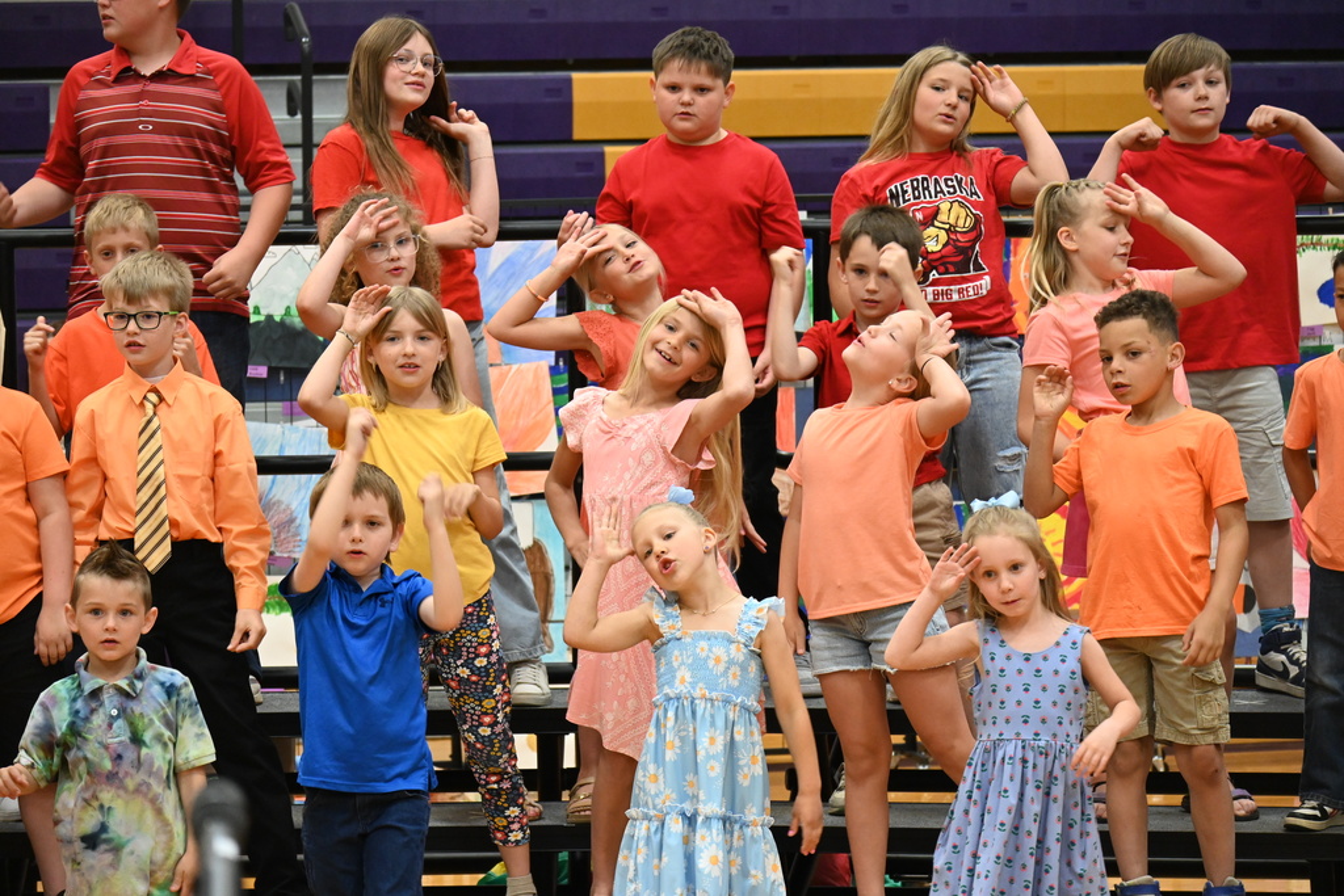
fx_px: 6160
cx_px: 672
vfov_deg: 8.3
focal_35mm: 165
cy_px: 448
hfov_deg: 12.5
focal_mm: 110
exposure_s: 1/125
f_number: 5
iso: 2200
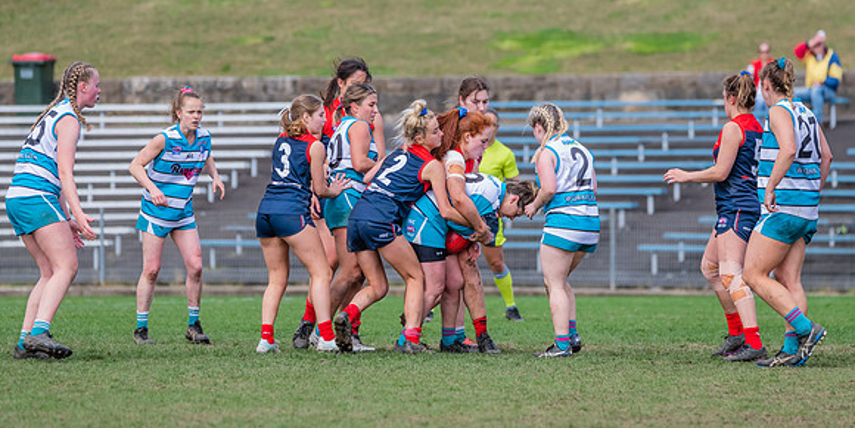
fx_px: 9097
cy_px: 227
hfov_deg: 5.4
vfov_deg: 2.7
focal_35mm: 412
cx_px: 453
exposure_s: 1/1600
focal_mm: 360
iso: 800
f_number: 7.1
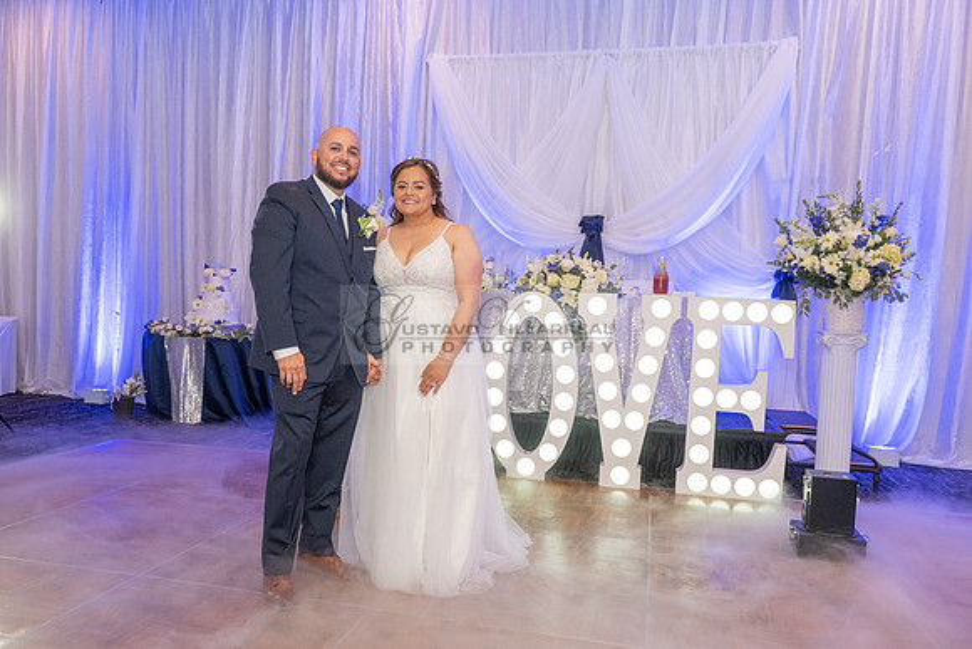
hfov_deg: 59.0
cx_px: 422
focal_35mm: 32
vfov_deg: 41.5
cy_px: 353
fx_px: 855
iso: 1600
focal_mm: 28
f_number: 4
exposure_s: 1/200
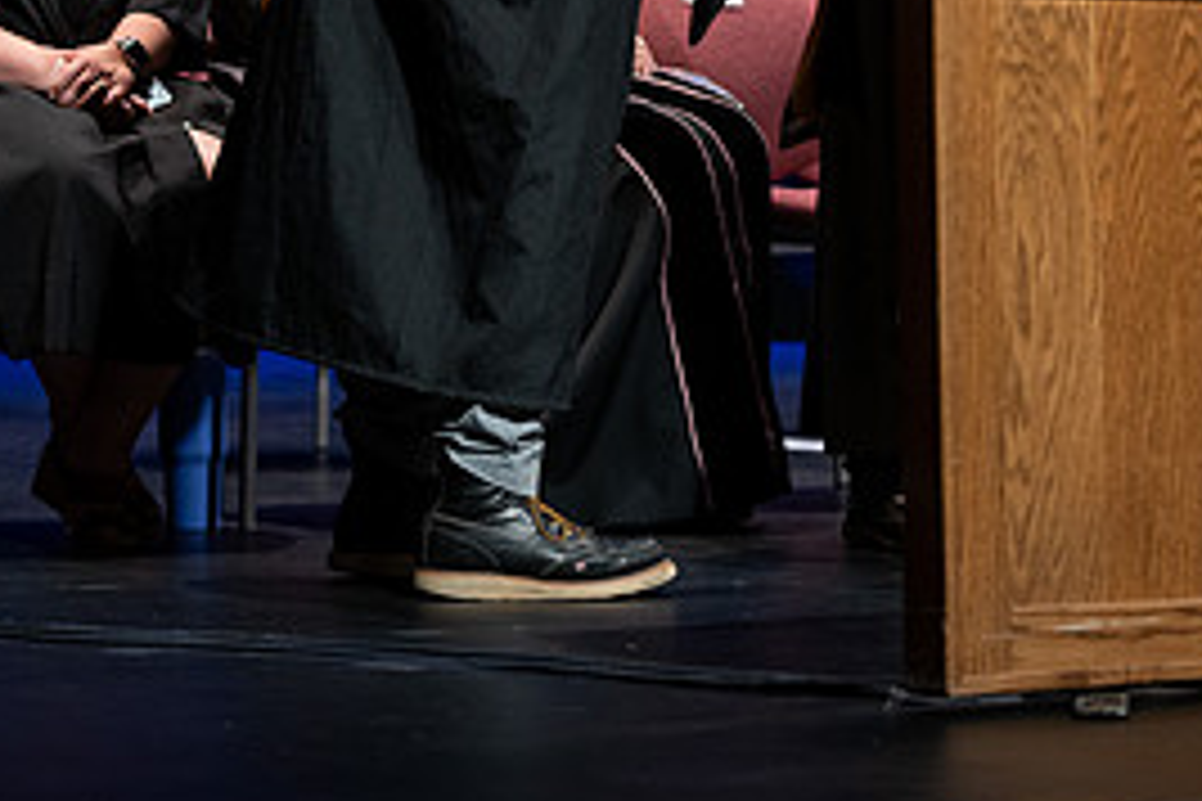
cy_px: -29
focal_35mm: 152
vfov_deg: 9.0
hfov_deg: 13.5
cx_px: 738
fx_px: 5075
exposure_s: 1/250
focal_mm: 70
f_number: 2.8
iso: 500
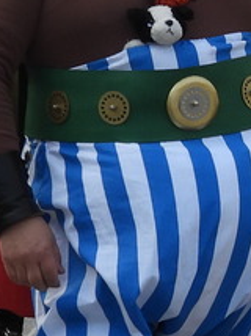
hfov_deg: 2.3
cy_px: 107
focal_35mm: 645
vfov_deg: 3.1
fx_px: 6248
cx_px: 455
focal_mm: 20.7
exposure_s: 1/320
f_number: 4
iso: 100
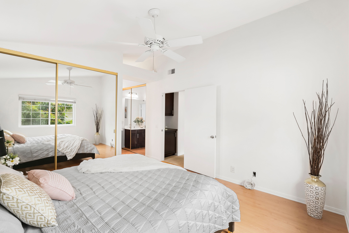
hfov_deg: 96.7
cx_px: 174
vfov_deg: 73.8
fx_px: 155
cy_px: 116
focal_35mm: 16
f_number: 8
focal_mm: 16
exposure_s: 1/10
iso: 500
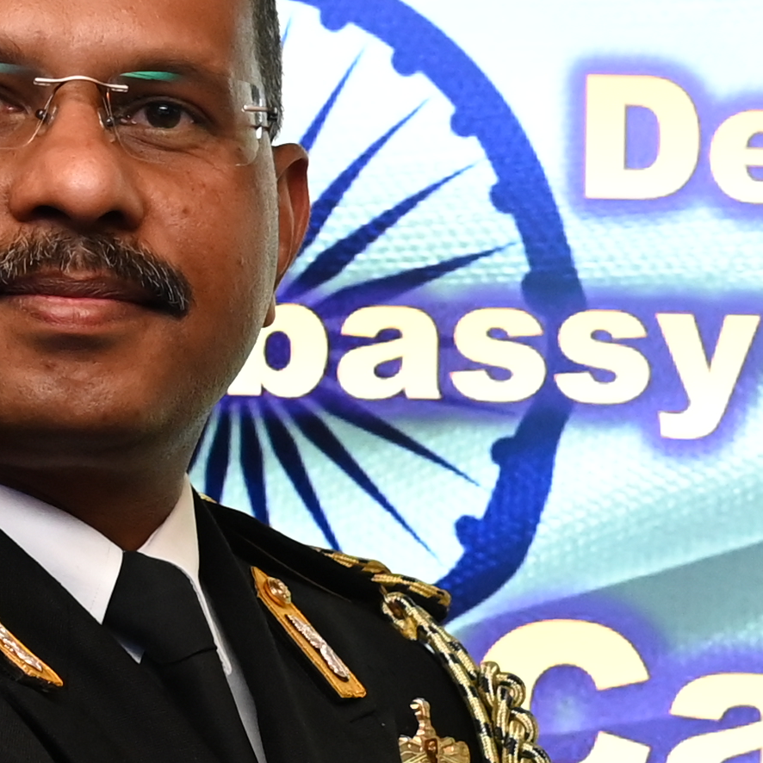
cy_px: 862
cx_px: 1219
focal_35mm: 203
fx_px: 5062
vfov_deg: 8.5
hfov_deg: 8.4
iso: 2000
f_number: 4
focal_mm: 35
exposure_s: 1/200
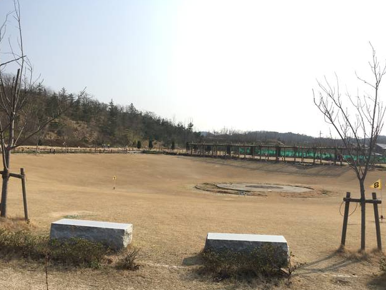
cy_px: 146
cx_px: 197
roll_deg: -2.8
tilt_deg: +0.8
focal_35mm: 30
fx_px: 334
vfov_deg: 46.8
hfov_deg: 60.0
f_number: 2.2
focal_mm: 4.15
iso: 32
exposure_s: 1/1364
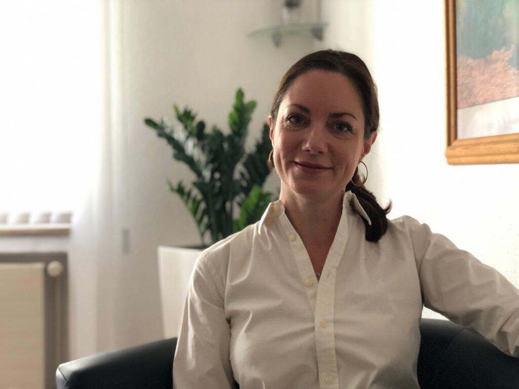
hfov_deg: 36.8
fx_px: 780
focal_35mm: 52
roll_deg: +0.6
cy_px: 194
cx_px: 260
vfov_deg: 28.0
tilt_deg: +0.2
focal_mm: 6
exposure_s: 1/25
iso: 160
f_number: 2.4
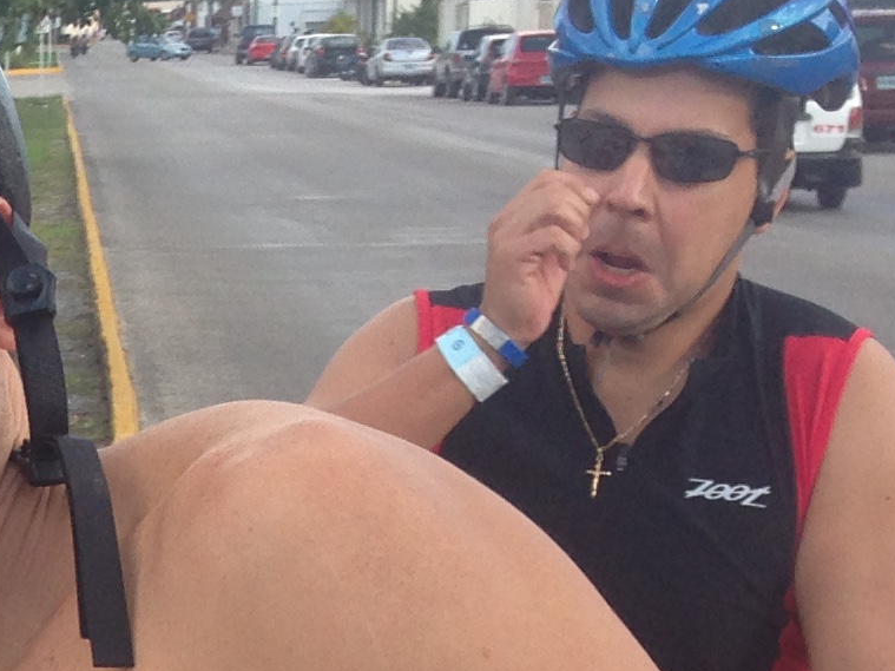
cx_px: -545
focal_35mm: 142
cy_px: 893
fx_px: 3671
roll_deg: +2.1
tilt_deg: -14.0
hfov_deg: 13.0
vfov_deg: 10.2
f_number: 2.4
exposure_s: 1/298
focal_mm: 4.12
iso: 50
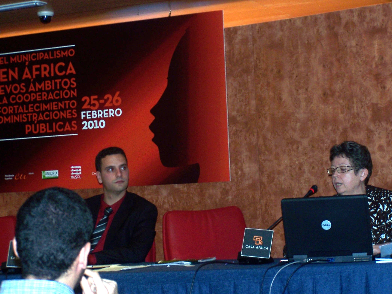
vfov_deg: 14.4
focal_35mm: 103
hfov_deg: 19.1
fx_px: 1166
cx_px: 195
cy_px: 136
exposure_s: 1/90
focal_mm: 15.6
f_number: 3.2
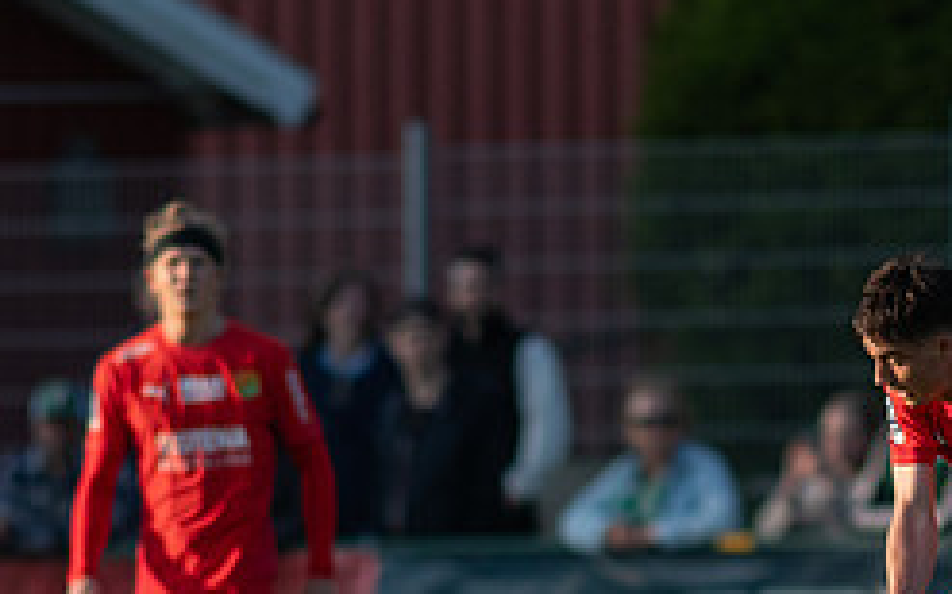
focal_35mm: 1302
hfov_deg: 1.6
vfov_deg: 1.0
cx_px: 887
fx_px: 33757
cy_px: 645
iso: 280
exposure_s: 1/2000
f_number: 3.2
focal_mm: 300
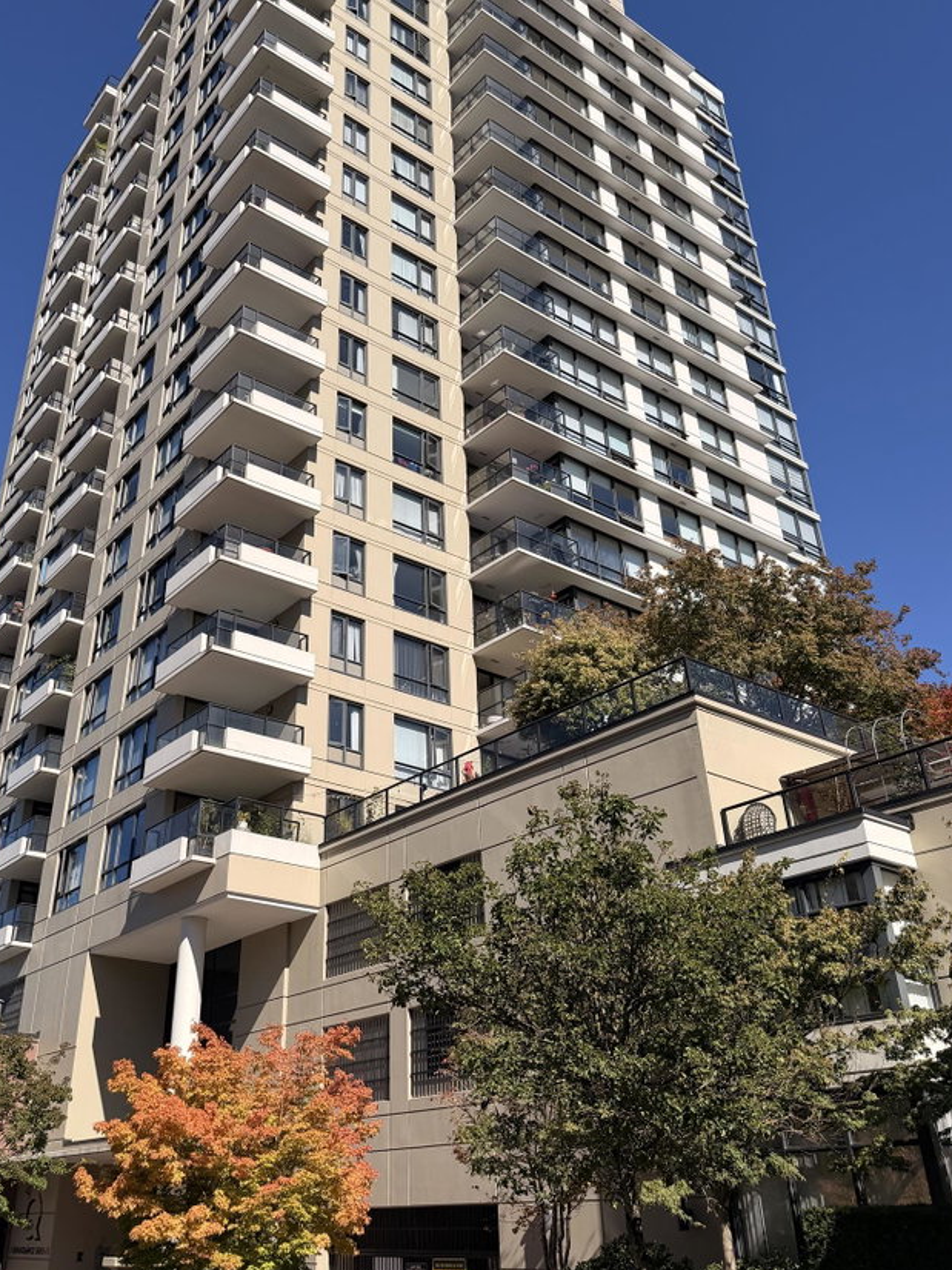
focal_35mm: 31
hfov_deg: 45.2
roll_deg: -0.6
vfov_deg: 58.0
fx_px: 1137
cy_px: 525
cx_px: 378
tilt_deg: +31.2
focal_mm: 6.76
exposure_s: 1/5714
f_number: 1.78
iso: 80
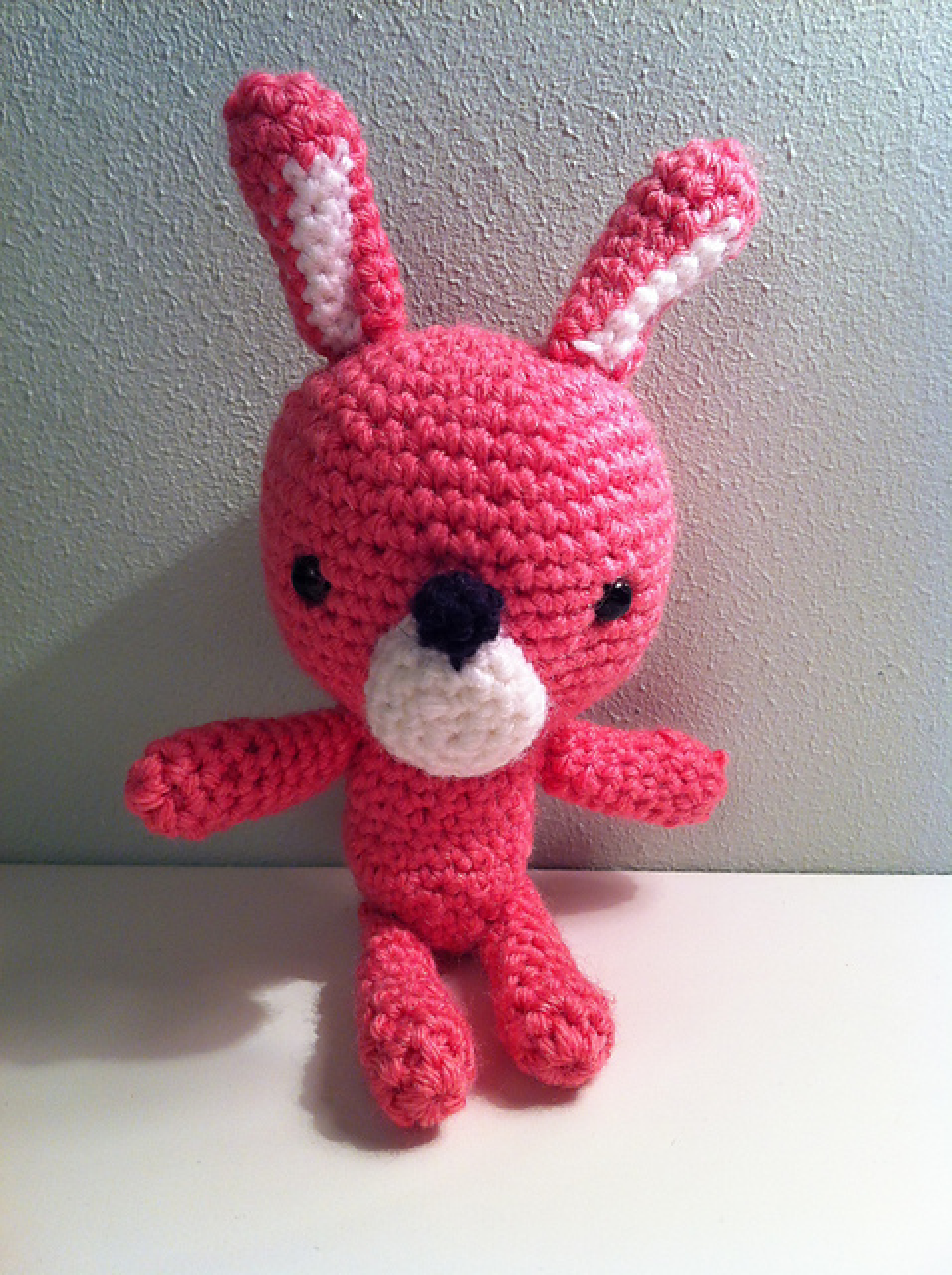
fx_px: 1287
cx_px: 476
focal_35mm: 35
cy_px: 638
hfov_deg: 40.6
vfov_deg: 52.7
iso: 80
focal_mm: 3.85
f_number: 2.8
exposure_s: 1/17
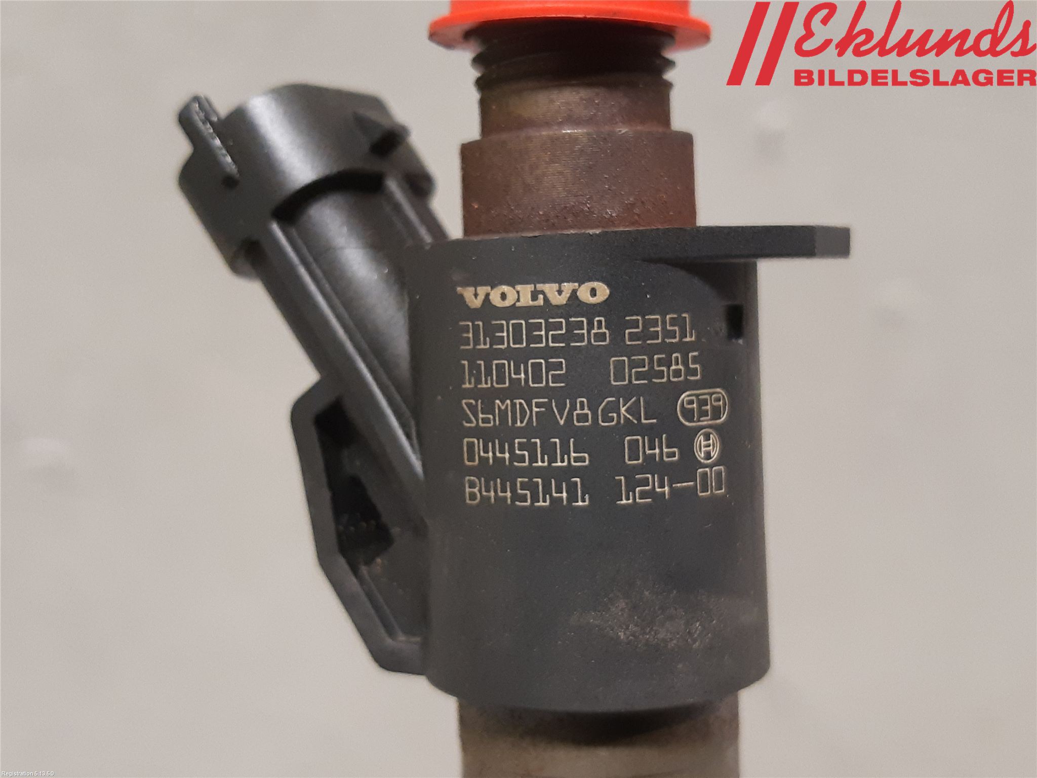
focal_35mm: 26
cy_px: 389
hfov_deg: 67.3
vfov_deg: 53.1
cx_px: 518
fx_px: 779
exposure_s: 1/33
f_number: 1.7
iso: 250
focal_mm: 3.93
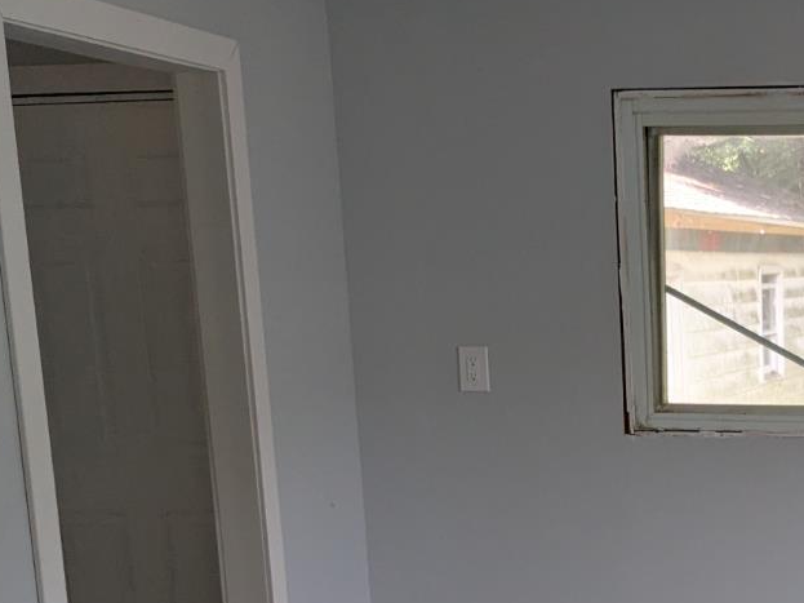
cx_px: 826
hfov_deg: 27.9
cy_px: 584
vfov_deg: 21.9
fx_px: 1509
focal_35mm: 65
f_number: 1.73
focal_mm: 4.38
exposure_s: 1/234
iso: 87
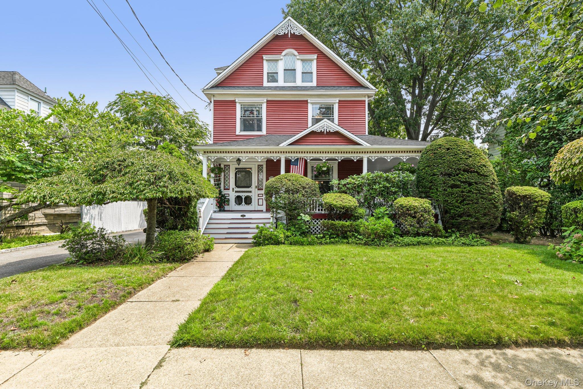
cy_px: 194
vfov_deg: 70.4
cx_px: 292
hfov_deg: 93.3
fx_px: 275
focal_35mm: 17
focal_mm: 17
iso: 160
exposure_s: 1/80
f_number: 9
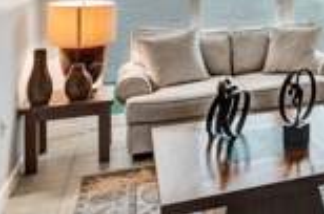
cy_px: -20
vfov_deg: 25.0
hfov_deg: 32.3
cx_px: 396
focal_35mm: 50
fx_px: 449
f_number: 4.5
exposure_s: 1/200
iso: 1600
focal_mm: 16
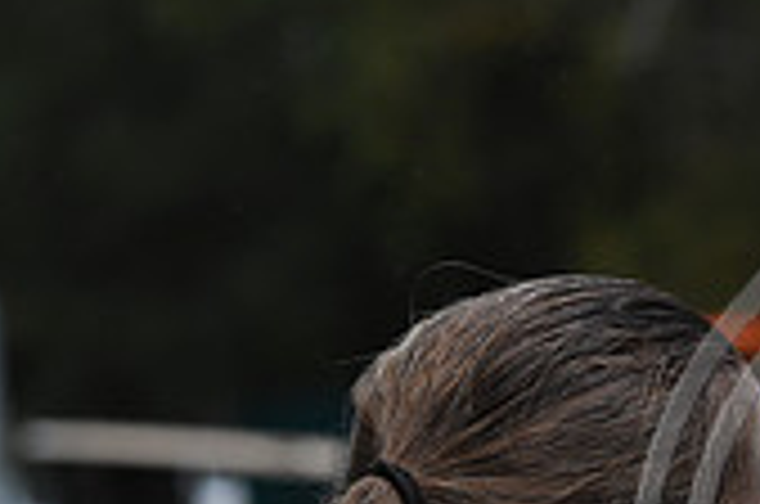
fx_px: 8681
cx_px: 1043
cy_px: 536
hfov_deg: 5.0
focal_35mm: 412
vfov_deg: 3.3
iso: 3200
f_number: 6.3
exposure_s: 1/640
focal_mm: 120
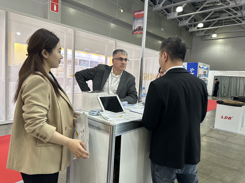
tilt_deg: -3.7
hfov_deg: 71.6
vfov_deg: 56.8
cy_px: 92
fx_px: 170
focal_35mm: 24
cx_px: 122
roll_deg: +0.0
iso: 200
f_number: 1.78
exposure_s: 1/50
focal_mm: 6.86
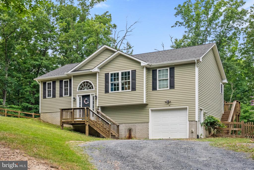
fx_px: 304
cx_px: 127
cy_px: 85
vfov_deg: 31.2
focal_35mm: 43
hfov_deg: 45.4
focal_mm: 43
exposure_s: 1/80
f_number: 8
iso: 1250
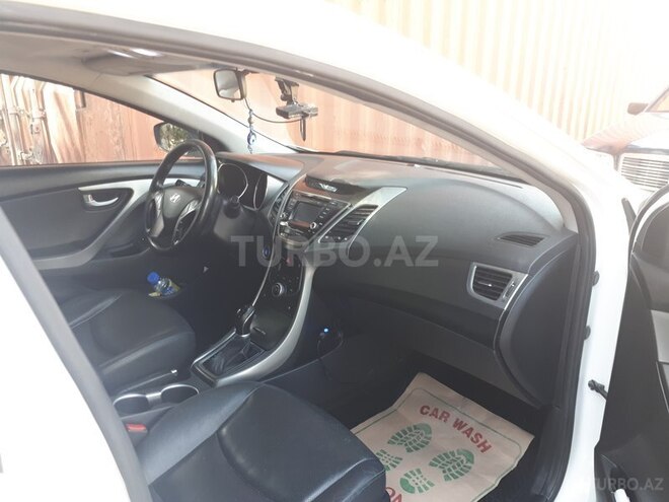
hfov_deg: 65.3
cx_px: 334
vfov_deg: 51.4
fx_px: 522
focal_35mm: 27
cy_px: 251
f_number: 1.9
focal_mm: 3.6
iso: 64
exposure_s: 1/33
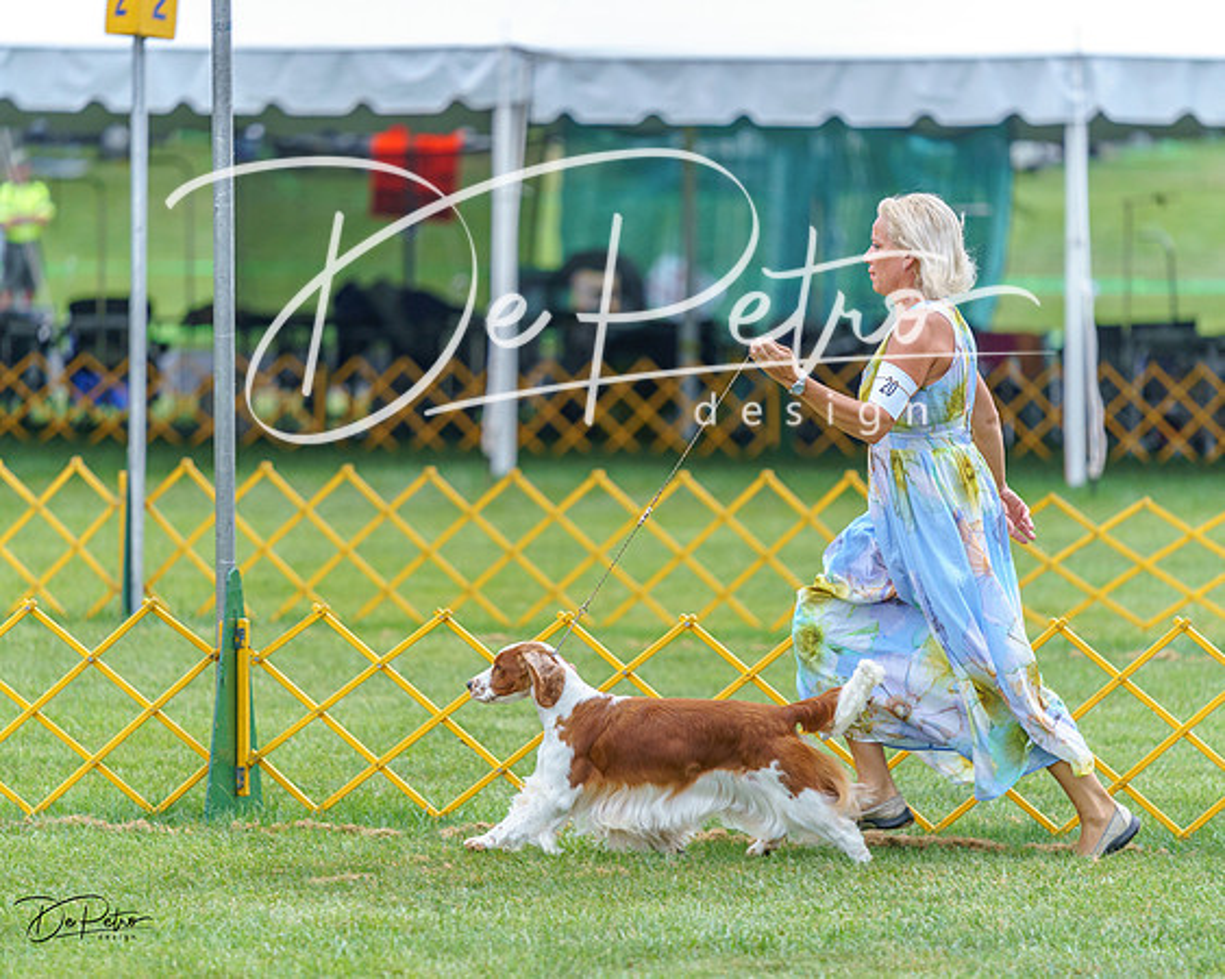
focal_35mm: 225
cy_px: 490
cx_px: 612
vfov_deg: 6.9
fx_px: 8163
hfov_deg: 8.6
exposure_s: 1/640
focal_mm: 200
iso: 640
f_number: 2.8
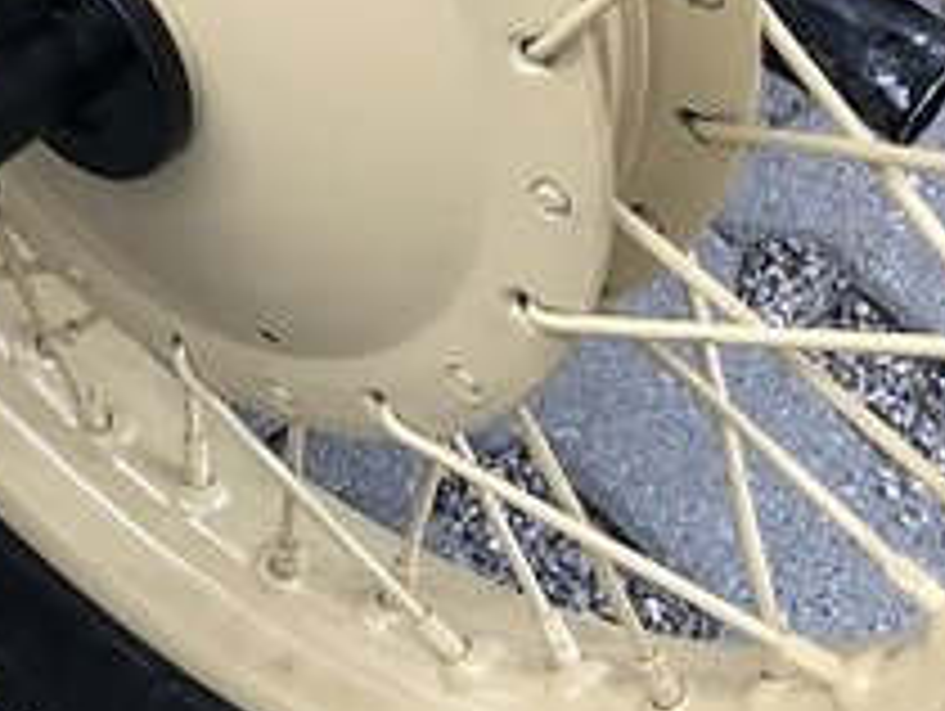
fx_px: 2542
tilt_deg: -48.6
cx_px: 137
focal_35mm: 93
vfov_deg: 15.8
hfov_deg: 20.7
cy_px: 119
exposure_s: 1/15
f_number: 1.8
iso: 64
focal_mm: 3.99
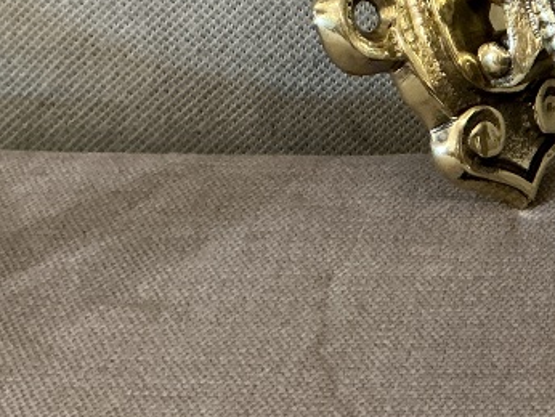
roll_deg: -0.3
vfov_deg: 13.9
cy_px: -276
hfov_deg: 18.1
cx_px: 823
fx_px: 1556
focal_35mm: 97
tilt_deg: -23.5
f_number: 1.8
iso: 250
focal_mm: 3
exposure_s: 1/50
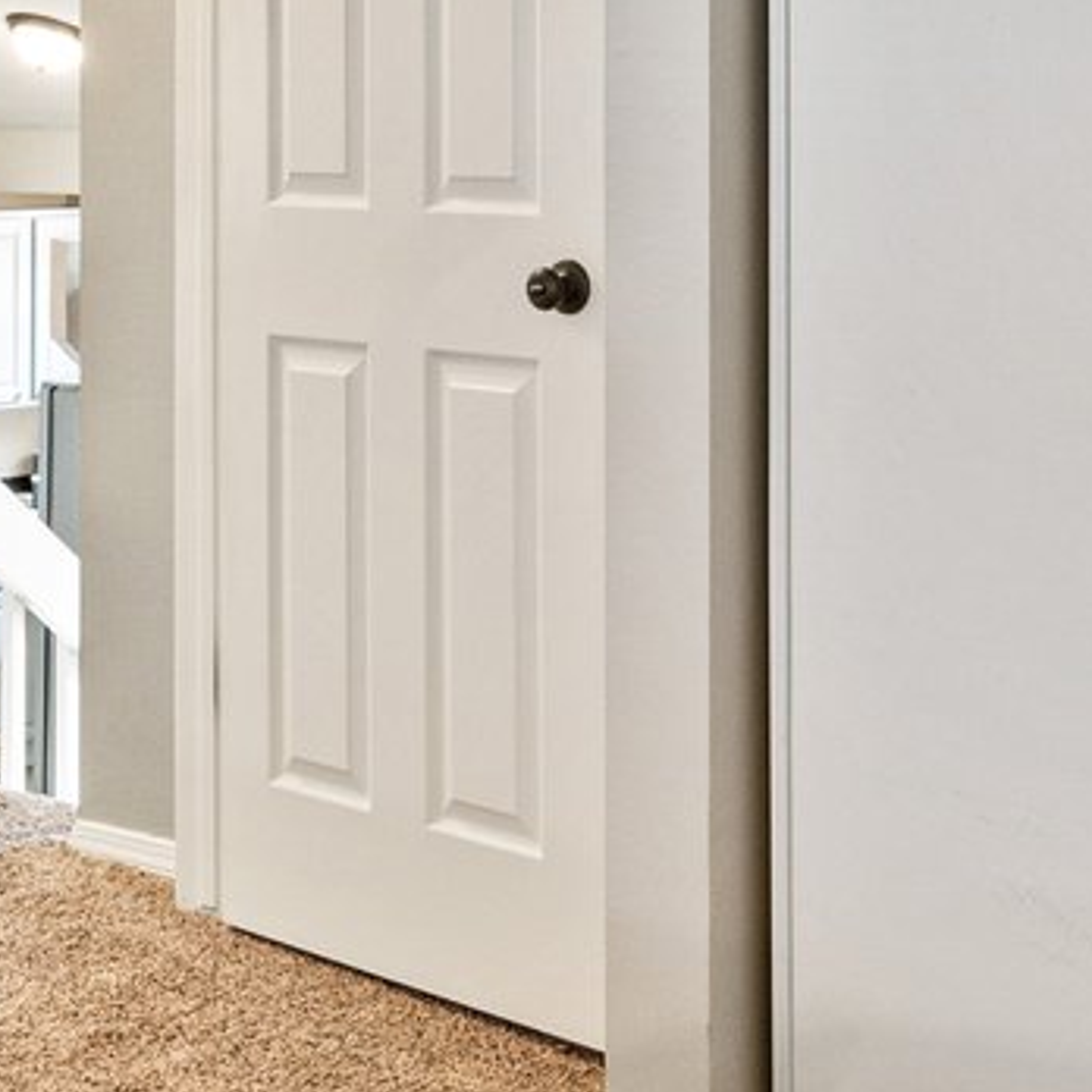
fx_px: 2677
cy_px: 191
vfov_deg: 22.7
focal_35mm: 75
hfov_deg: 22.8
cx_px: 257
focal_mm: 15
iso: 800
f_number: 8
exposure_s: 1/4
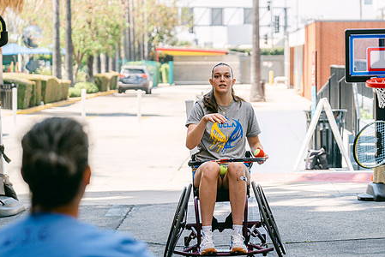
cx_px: 238
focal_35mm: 133
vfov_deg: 10.3
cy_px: 152
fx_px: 1423
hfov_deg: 15.4
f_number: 2.8
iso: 160
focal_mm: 68.7
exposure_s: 1/850
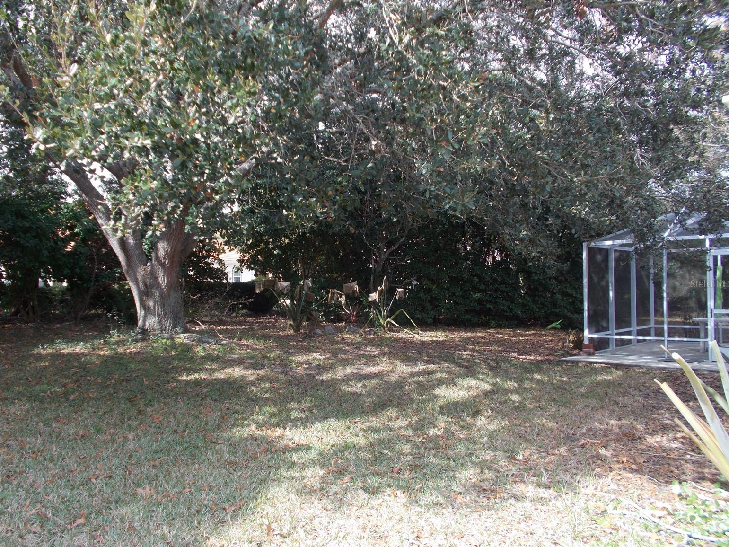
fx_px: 569
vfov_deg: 51.3
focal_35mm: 27
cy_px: 283
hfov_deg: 65.3
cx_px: 357
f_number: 3.2
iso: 80
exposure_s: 1/200
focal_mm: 4.6
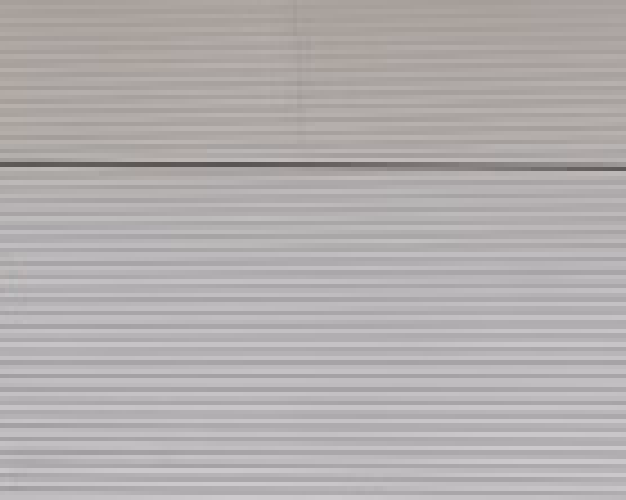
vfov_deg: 8.1
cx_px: 1612
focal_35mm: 186
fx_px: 3444
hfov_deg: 9.1
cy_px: 811
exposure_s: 1/345
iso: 50
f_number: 1.8
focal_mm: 5.58
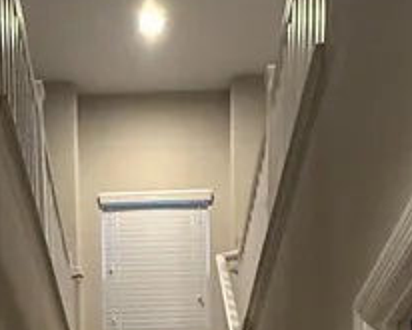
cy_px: 756
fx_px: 830
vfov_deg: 15.2
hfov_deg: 27.7
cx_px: 142
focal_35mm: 68
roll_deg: +0.5
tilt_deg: -7.2
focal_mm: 2.22
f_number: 2.2
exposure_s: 1/60
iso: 800
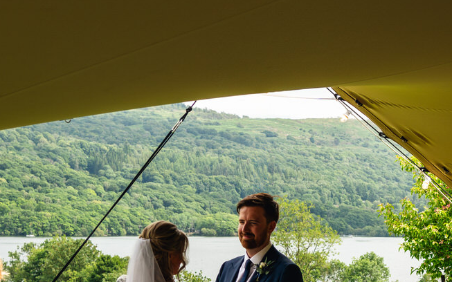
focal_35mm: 82
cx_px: 388
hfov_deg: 24.6
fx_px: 1010
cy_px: 266
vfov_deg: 15.7
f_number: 5.6
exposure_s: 1/400
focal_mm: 35
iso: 160
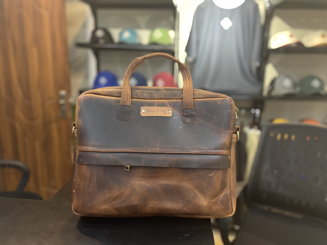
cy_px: 122
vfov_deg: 53.1
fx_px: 246
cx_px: 164
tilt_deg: -12.5
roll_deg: -1.0
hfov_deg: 67.3
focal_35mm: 26
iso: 160
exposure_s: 1/50
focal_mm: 4.2
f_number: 1.6
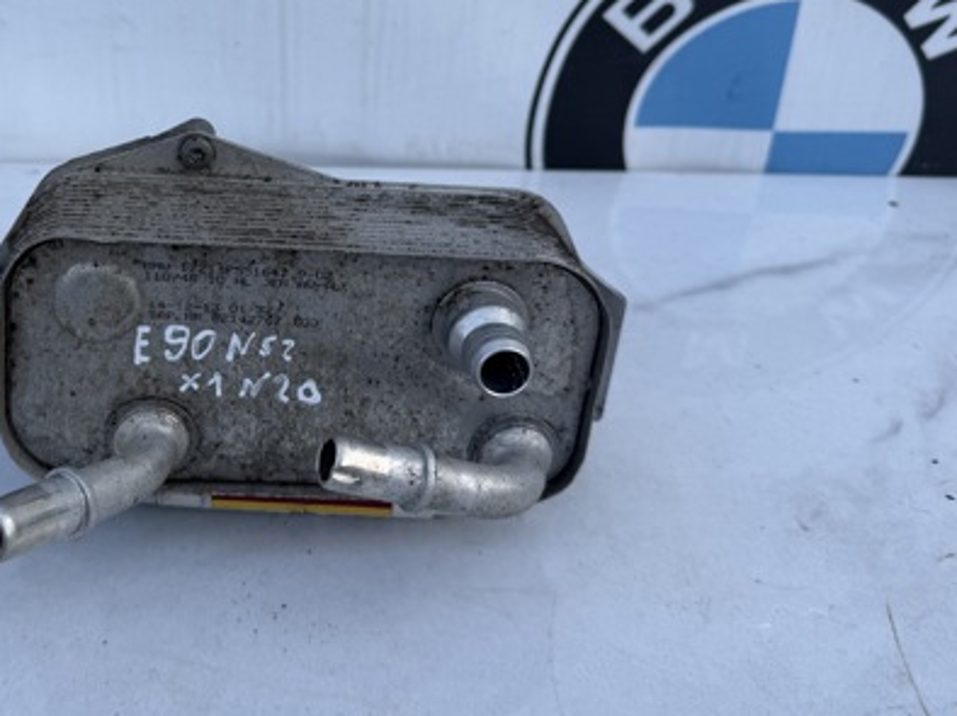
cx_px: 265
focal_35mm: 39
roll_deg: +1.4
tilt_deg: -25.6
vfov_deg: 36.1
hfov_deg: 46.5
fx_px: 1078
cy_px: 197
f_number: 1.78
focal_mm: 6.76
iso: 80
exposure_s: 1/1091
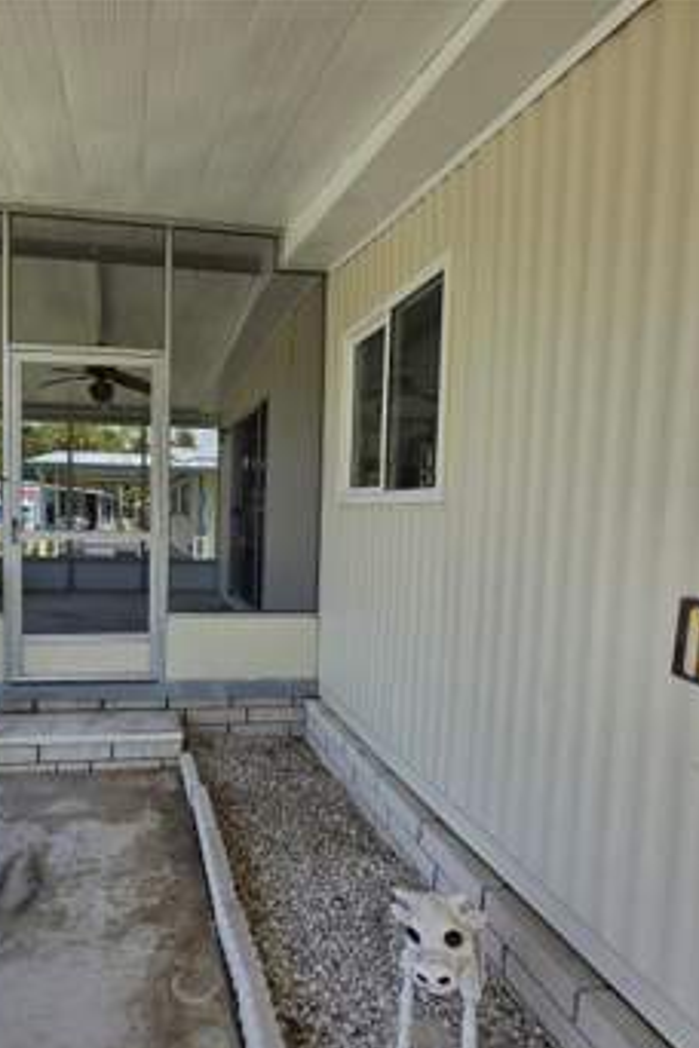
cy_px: 549
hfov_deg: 61.9
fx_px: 553
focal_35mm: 19
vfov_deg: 86.8
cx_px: 199
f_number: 1.9
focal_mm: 2.2
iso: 32
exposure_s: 1/841
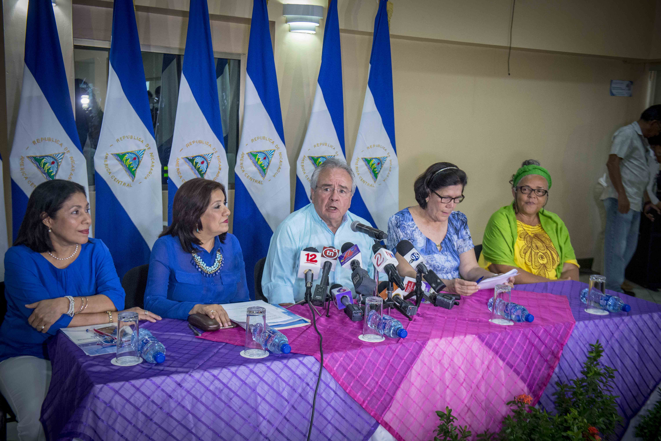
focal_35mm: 42
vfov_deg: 31.9
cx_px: 330
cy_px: 220
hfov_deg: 46.4
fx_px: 771
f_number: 5
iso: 3200
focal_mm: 42
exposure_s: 1/125
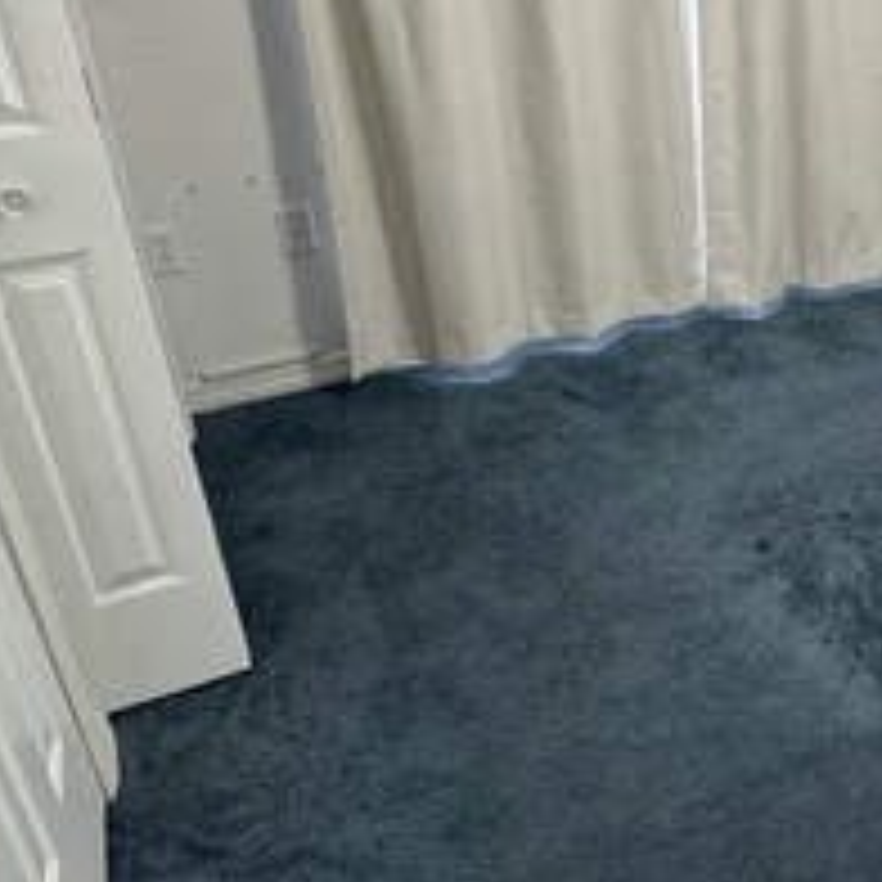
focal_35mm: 42
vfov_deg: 39.9
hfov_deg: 36.2
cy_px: 364
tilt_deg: -26.0
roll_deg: -0.8
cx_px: 875
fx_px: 1211
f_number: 2.2
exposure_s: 1/60
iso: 320
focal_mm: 2.22
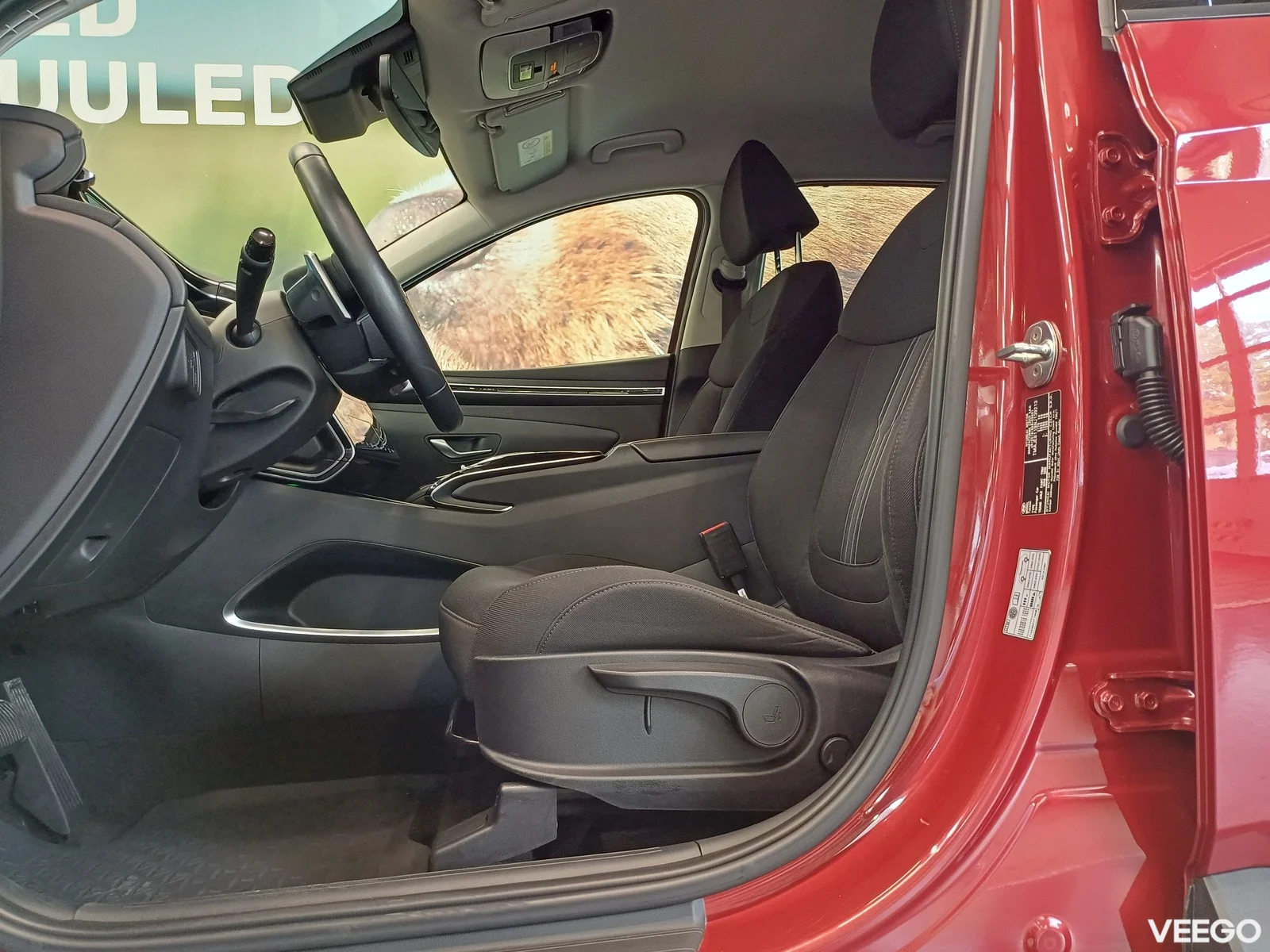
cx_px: 635
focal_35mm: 25
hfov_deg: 69.4
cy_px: 476
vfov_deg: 54.9
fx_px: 917
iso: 400
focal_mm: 4.65
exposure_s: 1/33.3
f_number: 1.8
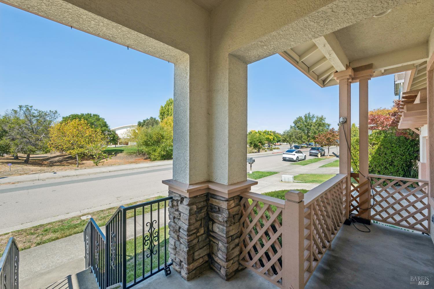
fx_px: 169
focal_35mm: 14
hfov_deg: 104.3
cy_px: 144
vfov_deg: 81.2
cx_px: 217
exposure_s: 1/250
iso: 250
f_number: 9
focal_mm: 14
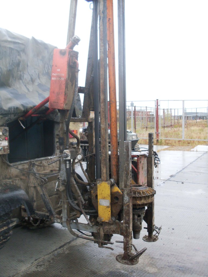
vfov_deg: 49.0
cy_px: 138
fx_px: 304
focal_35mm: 38
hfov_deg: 37.7
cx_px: 104
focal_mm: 6.3
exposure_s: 1/90
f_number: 2.8
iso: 100
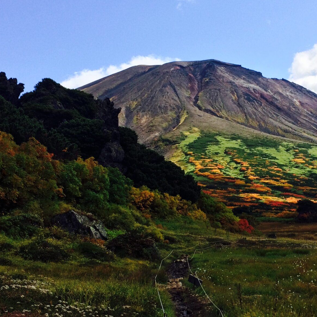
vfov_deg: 30.6
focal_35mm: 56
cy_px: 159
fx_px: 580
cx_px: 204
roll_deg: +1.1
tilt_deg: +5.2
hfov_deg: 30.4
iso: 32
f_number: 2.2
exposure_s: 1/2160
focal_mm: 4.15
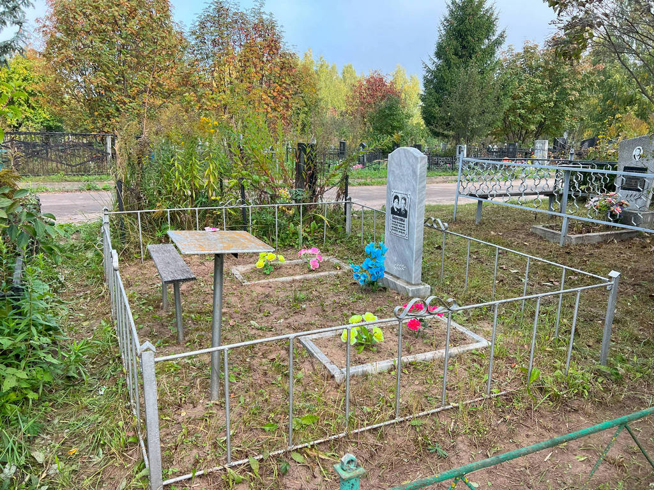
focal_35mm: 26
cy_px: 245
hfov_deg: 67.3
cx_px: 327
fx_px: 491
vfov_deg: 53.1
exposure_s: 1/646
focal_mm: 5.7
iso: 50
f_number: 1.5
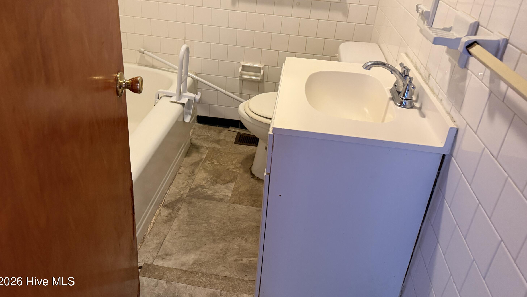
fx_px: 377
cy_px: 96
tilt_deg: -24.8
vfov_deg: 42.2
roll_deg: -4.1
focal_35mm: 27
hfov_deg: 69.9
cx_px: 260
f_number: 1.78
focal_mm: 6.76
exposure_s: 1/60
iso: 500
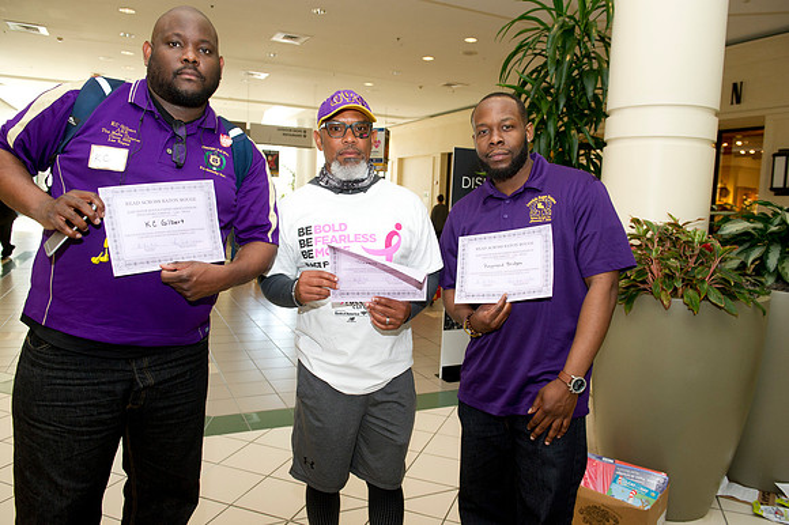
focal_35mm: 27
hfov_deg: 67.4
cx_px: 394
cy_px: 262
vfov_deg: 47.9
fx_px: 591
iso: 1250
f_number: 5.6
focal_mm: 27
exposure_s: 1/250
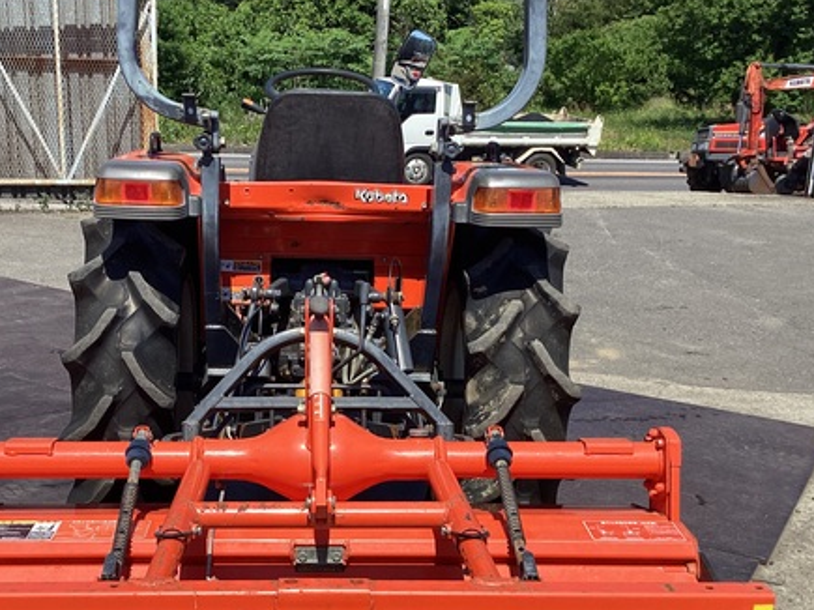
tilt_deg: -16.8
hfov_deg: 41.9
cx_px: 319
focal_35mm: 45
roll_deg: -2.0
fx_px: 1058
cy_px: 371
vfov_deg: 32.1
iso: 25
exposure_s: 1/1116
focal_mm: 3.3
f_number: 2.4
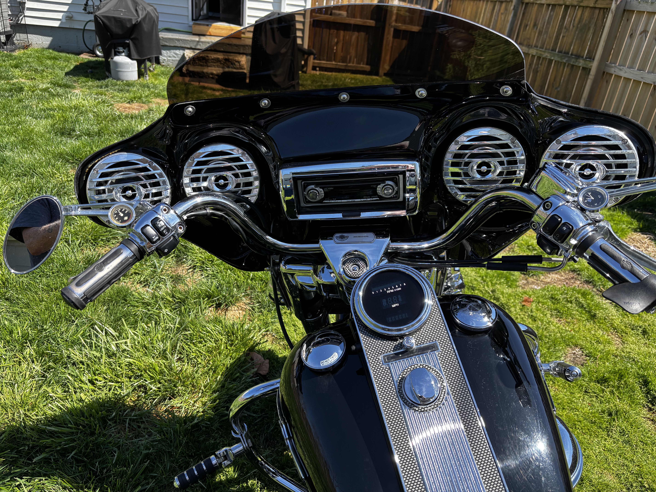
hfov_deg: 67.3
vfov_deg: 53.1
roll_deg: -7.2
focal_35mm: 26
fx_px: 493
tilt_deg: -26.3
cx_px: 328
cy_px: 246
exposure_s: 1/1007
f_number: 1.6
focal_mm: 5.96
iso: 50
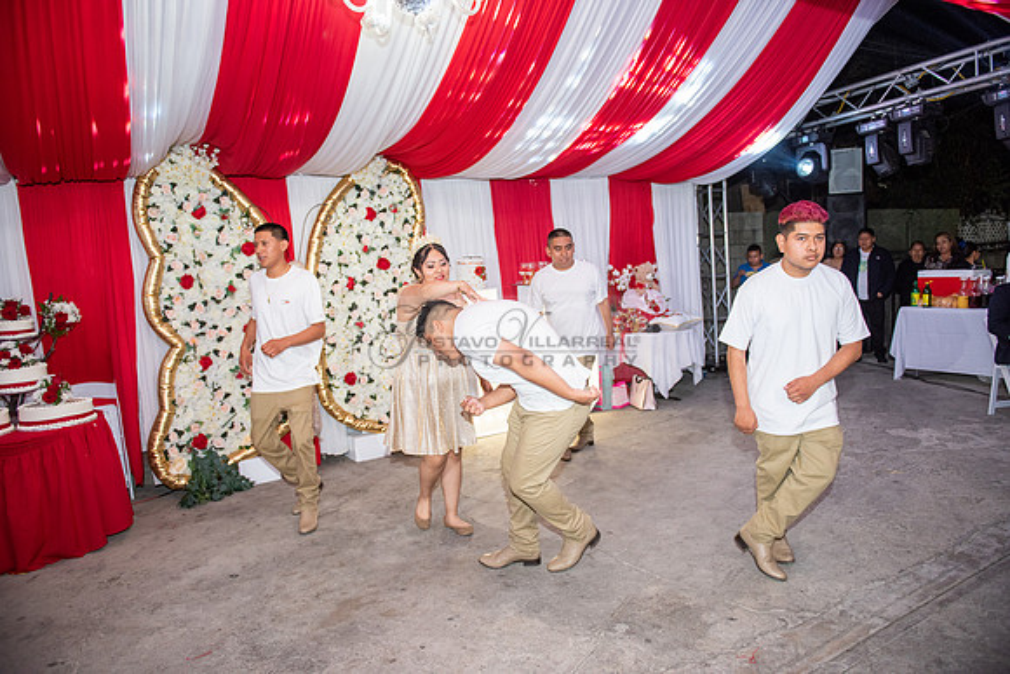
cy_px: 337
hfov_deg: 73.7
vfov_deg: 53.2
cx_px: 505
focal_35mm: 24
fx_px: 673
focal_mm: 24
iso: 800
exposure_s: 1/160
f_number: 3.2
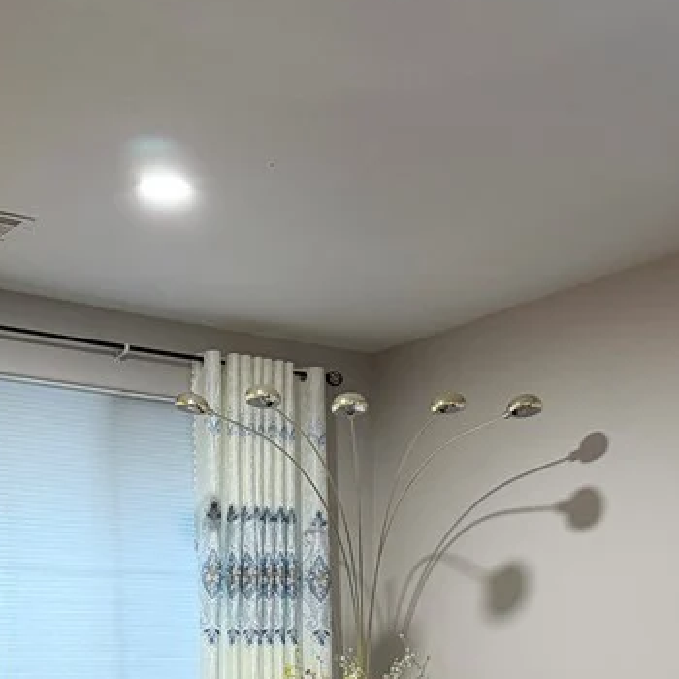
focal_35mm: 62
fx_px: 1376
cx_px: 326
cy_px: 685
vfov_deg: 26.2
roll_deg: +0.7
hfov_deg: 27.7
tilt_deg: -0.6
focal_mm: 6.76
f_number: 1.78
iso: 400
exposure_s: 1/60
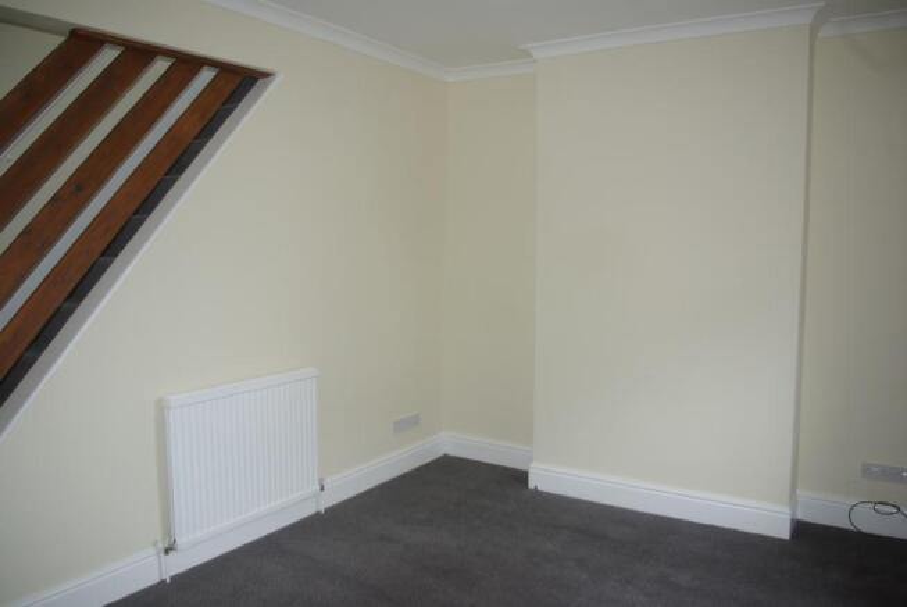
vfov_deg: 48.0
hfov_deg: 67.3
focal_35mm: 27
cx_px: 454
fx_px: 681
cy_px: 304
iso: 100
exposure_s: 1/30
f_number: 3.5
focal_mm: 18
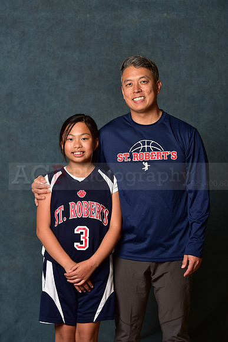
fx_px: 968
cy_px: 171
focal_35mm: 102
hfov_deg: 13.4
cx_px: 114
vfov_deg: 20.0
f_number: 4.5
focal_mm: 102
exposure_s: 1/200
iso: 200
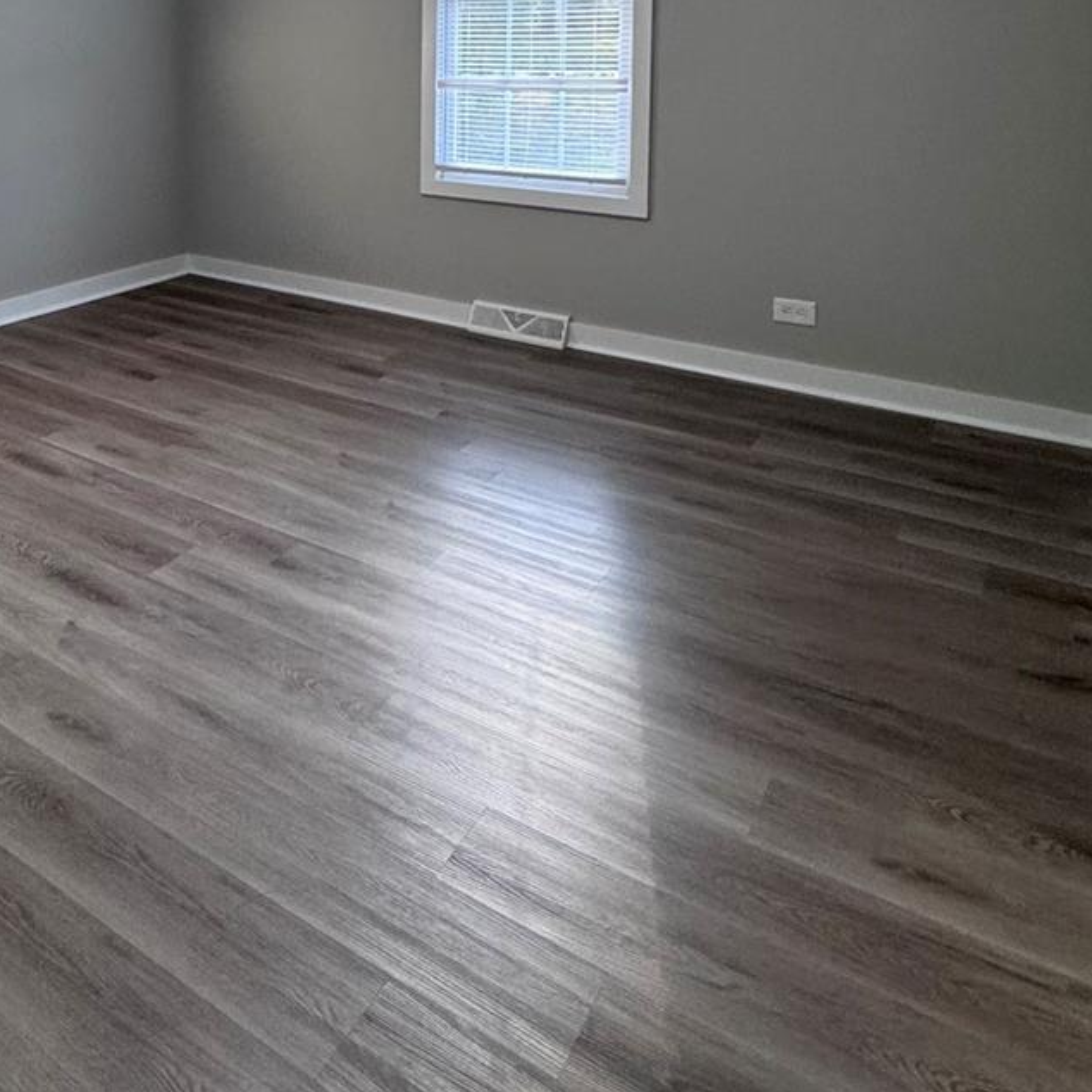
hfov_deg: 50.1
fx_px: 1071
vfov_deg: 48.3
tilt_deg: -3.3
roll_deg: +1.2
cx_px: 184
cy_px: 107
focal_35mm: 30
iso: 250
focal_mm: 2.22
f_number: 2.2
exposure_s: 1/120
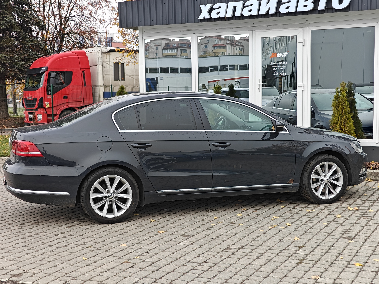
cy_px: 142
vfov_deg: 30.9
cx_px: 190
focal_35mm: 47
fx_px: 515
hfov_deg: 40.4
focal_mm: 7.08
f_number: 2
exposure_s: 1/453
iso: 50
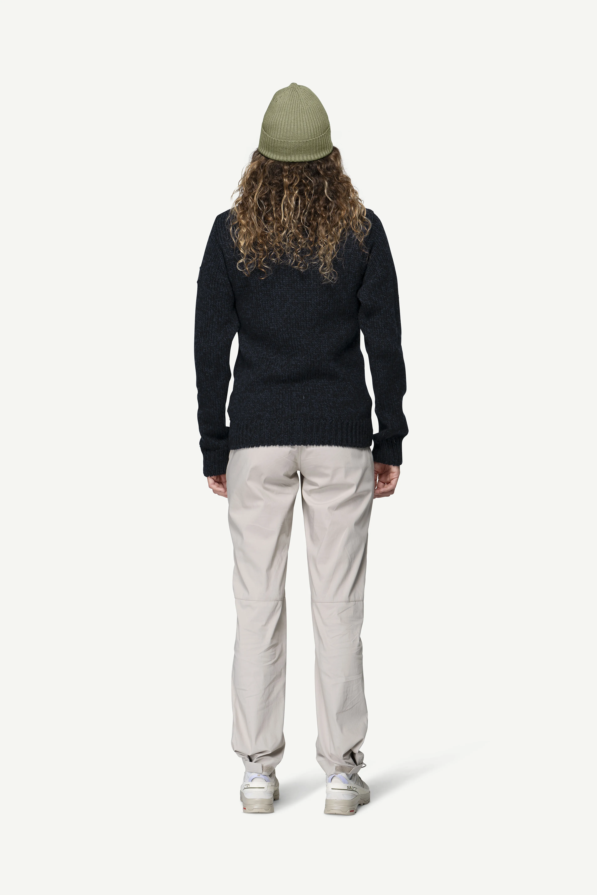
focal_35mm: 70
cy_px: 448
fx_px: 1741
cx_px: 298
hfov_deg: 19.5
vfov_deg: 28.8
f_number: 6.3
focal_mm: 70
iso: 100
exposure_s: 1/50
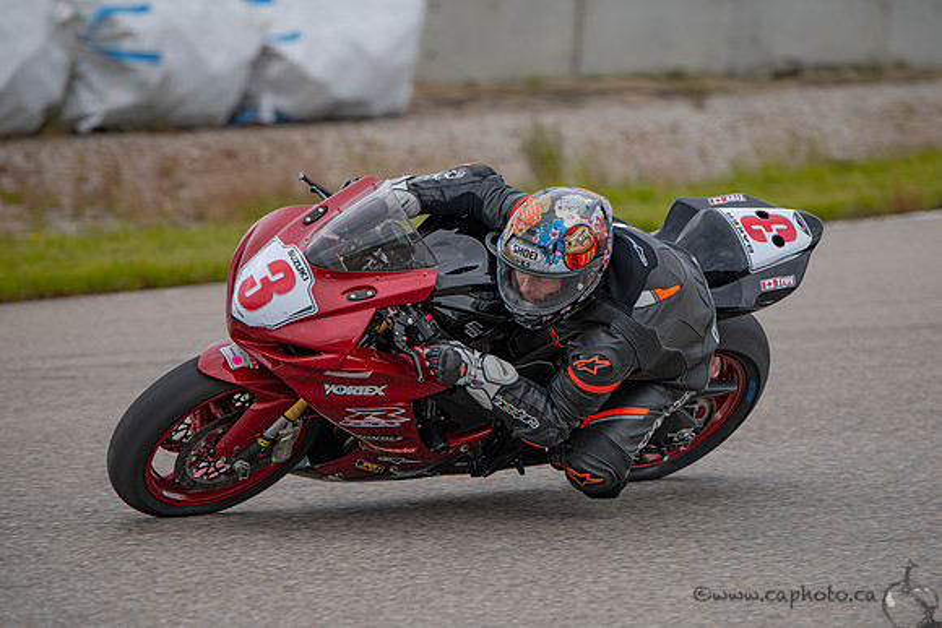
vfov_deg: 6.3
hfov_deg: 9.4
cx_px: 515
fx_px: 5726
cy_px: 343
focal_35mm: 219
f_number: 3.5
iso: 100
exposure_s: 1/1250
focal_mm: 200
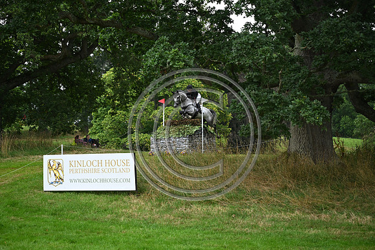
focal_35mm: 120
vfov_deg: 11.4
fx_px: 1250
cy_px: 125
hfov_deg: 17.1
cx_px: 188
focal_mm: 120
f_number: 4
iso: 1000
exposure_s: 1/1250
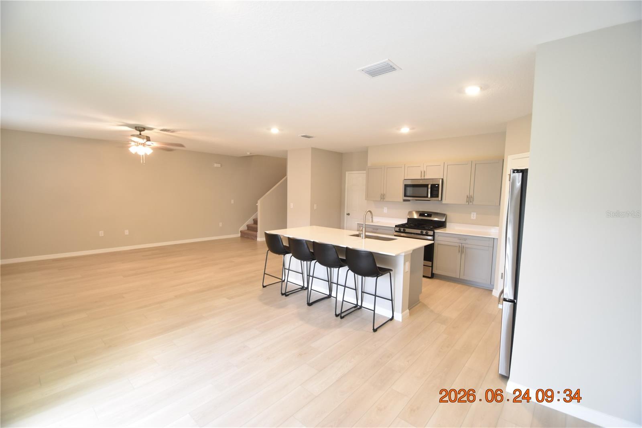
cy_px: 214
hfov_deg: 100.4
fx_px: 267
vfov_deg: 77.3
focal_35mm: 15
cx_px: 321
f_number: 3.5
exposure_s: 1/45
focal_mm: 10
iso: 800
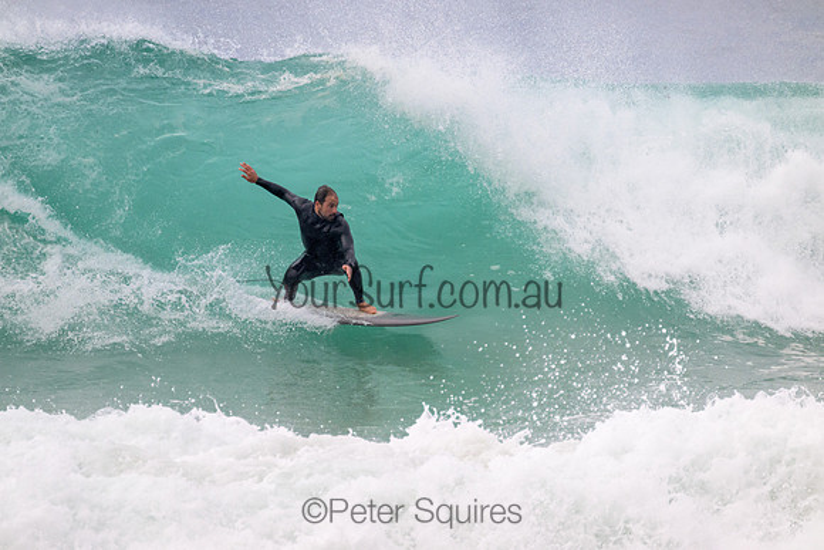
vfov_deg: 1.7
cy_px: 275
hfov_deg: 2.6
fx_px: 18315
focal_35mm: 800
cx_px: 412
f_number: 11
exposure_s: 1/2000
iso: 1400
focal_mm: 800
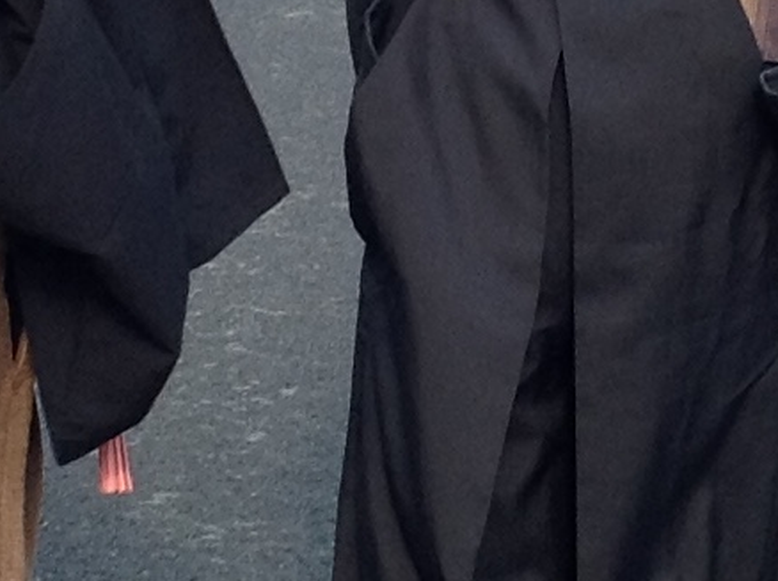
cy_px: -16
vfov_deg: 7.1
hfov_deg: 9.6
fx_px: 4645
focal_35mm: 207
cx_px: 504
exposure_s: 1/420
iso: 50
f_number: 2.4
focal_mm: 4.28
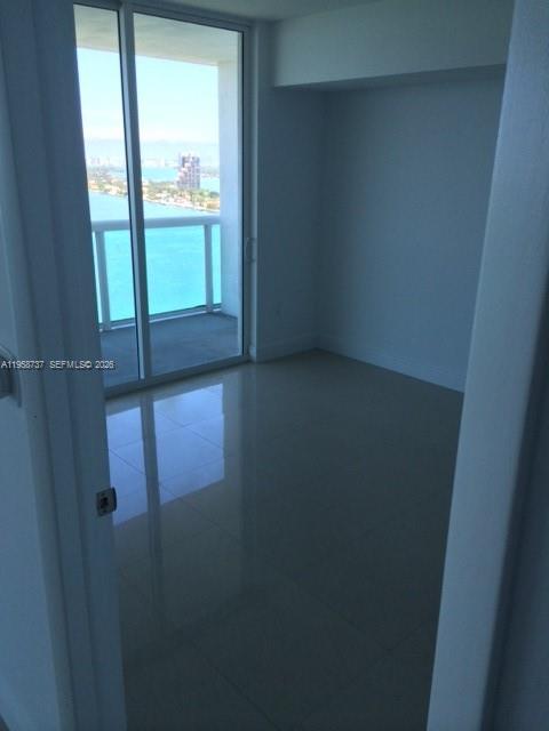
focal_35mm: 30
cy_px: 366
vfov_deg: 60.0
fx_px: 634
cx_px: 274
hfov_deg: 46.8
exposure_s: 1/299
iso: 32
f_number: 2.2
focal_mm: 4.12
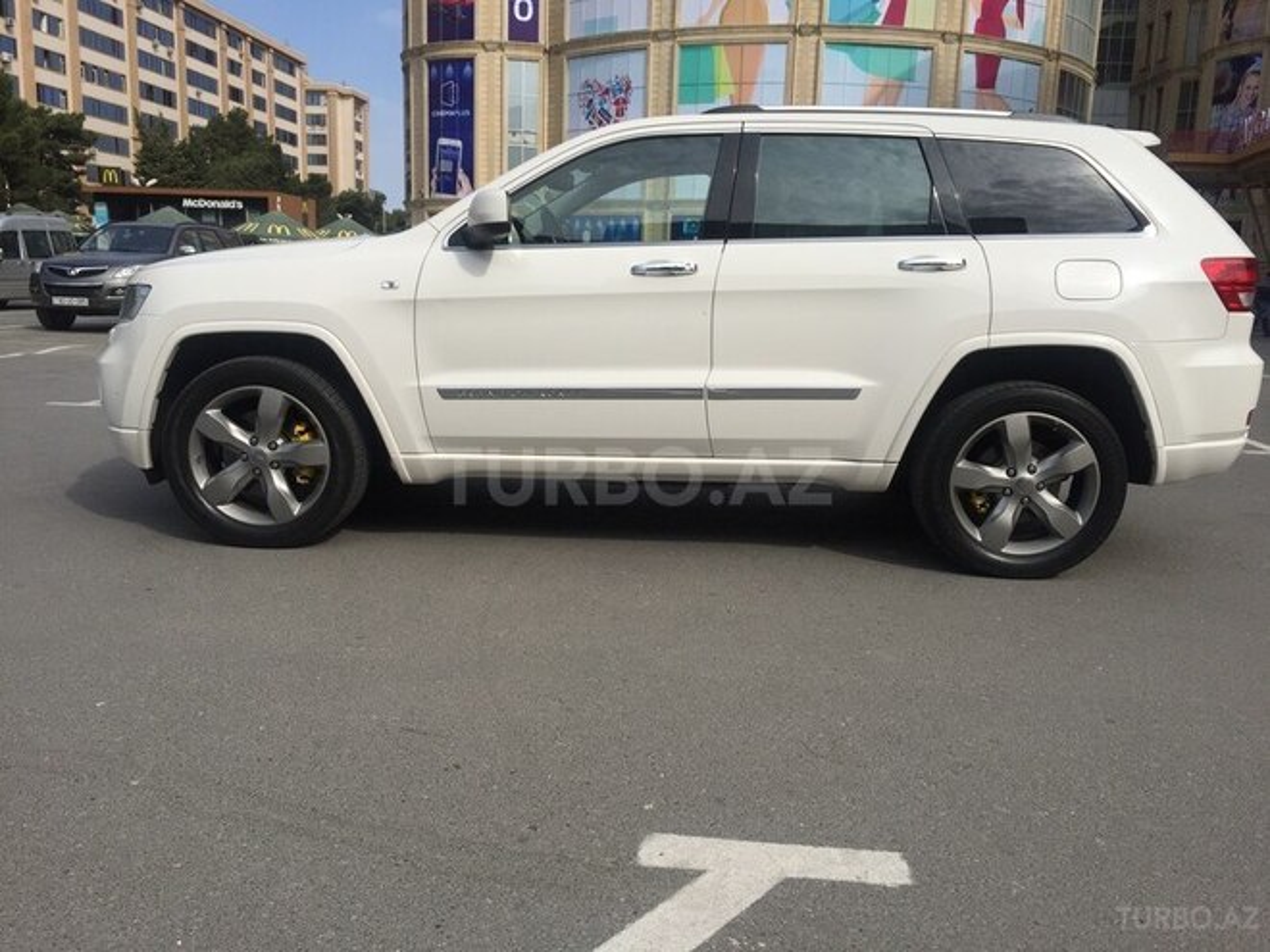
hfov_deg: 61.7
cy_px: 476
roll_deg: -2.6
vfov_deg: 48.2
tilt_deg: -10.8
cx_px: 635
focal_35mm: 29
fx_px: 1064
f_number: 2.2
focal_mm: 4.15
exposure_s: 1/3597
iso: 32
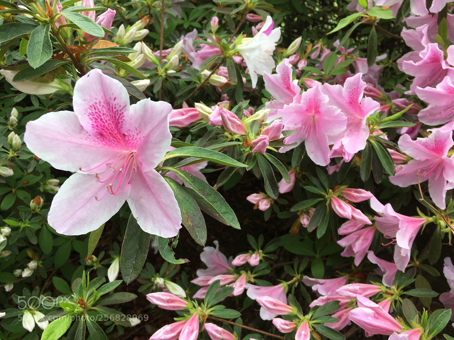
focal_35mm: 29
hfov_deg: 61.7
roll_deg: +0.0
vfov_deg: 48.2
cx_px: 227
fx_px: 380
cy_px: 170
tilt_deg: -33.6
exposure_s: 1/234
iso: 25
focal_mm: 4.15
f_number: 2.2
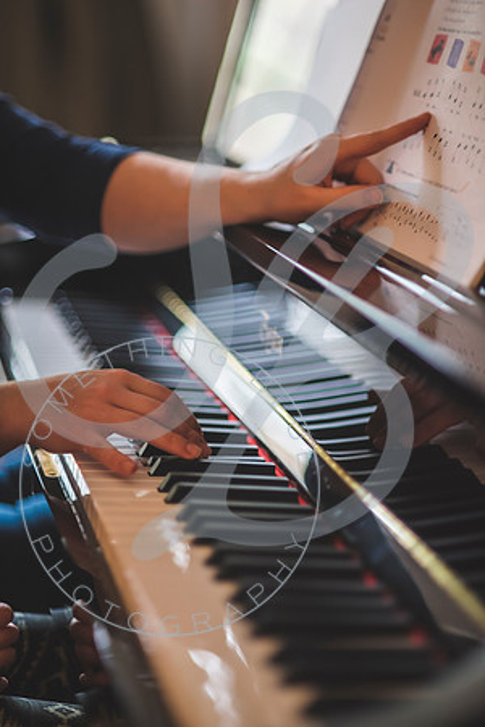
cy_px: 364
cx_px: 242
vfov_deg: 23.9
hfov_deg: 16.1
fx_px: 1718
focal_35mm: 85
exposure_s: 1/125
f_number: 1.8
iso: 1600
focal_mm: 85
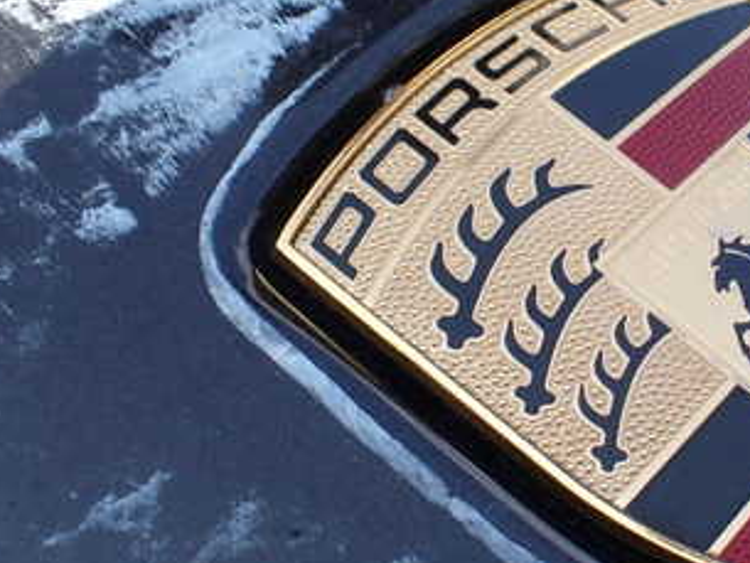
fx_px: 1279
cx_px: 698
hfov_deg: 31.0
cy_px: 248
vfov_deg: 24.8
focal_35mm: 59
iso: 100
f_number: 3.2
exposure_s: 1/320
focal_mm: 5.4
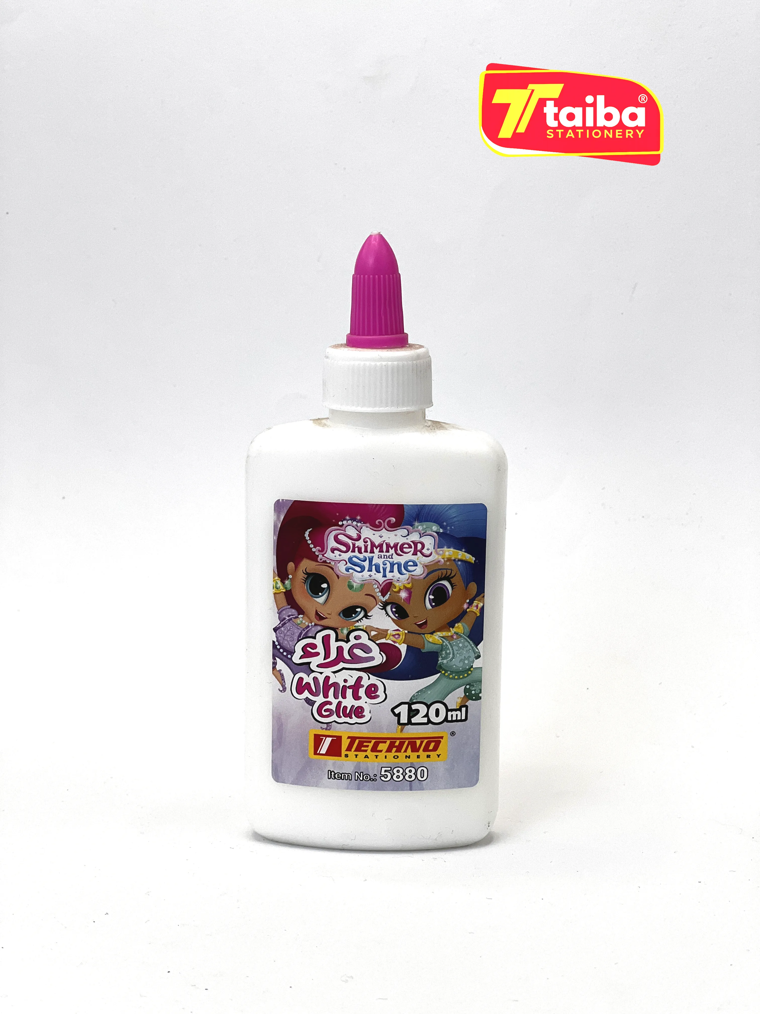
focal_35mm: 77
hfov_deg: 19.1
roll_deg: +0.9
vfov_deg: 25.3
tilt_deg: -5.7
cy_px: 507
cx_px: 380
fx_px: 2254
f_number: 2.8
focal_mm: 9
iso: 32
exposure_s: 1/326
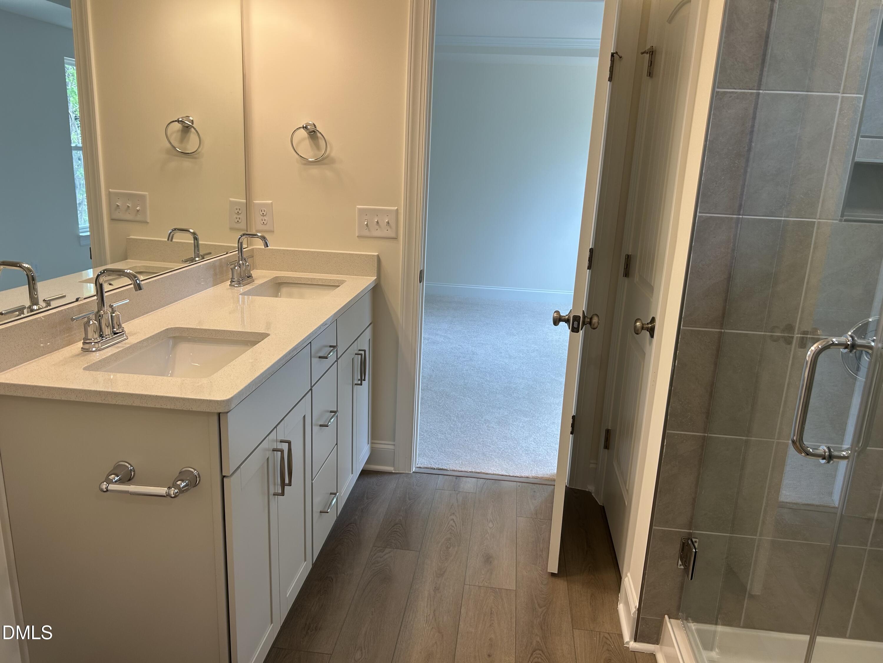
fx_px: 663
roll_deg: -2.4
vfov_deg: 53.1
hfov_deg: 67.3
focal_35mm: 26
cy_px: 332
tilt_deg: -14.8
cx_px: 442
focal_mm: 5.7
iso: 40
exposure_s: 1/120
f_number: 1.5
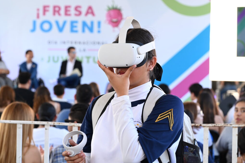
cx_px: 123
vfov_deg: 11.3
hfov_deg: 16.9
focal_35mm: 121
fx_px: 823
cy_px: 82
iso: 1000
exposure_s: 1/200
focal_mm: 120
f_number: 8
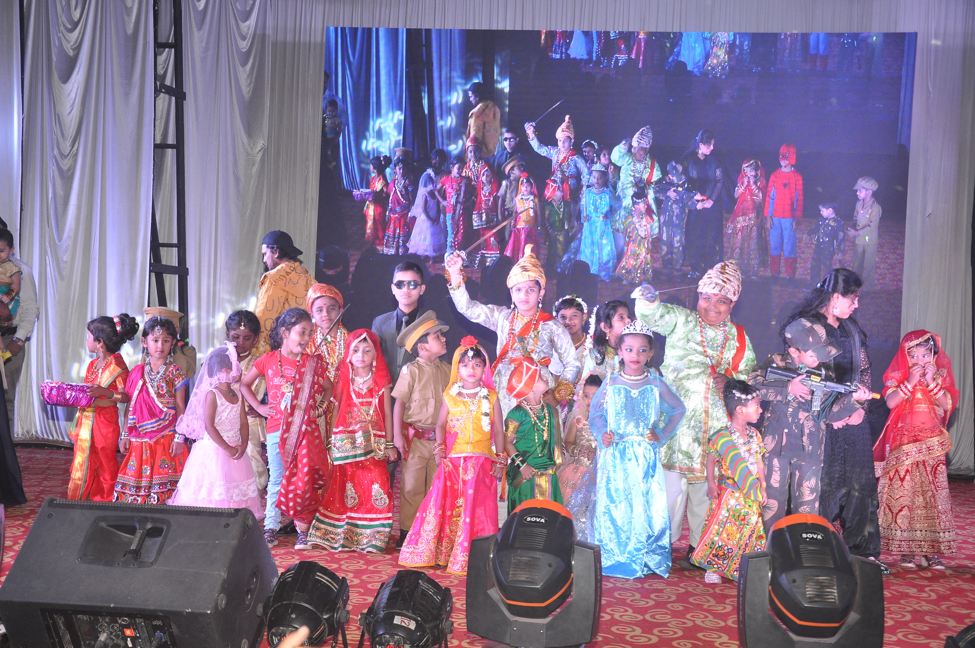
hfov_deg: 43.7
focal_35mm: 45
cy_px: 324
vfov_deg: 29.8
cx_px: 488
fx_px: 1217
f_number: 5.6
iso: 800
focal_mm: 30
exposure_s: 1/200
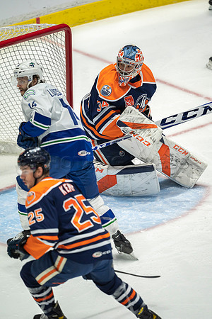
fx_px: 5300
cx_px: 106
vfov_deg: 3.4
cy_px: 160
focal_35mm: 600
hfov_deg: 2.3
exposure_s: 1/640
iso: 1600
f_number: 4
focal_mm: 600
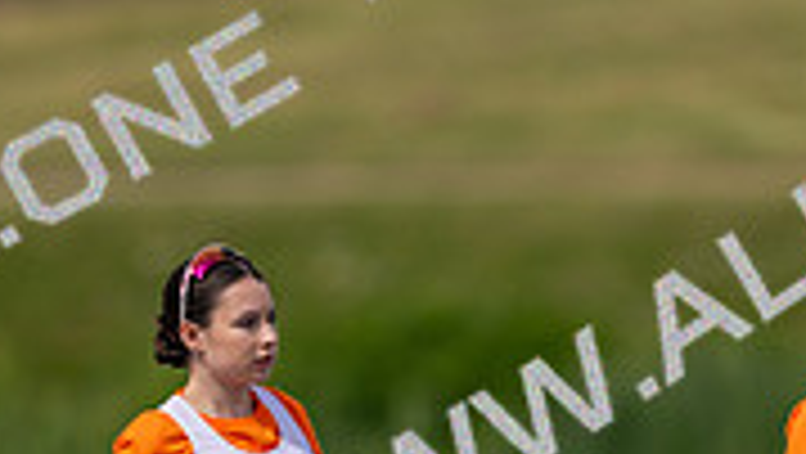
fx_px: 43546
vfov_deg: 0.6
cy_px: 614
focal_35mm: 2036
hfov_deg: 1.1
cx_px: 770
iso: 220
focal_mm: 600
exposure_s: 1/2500
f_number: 4
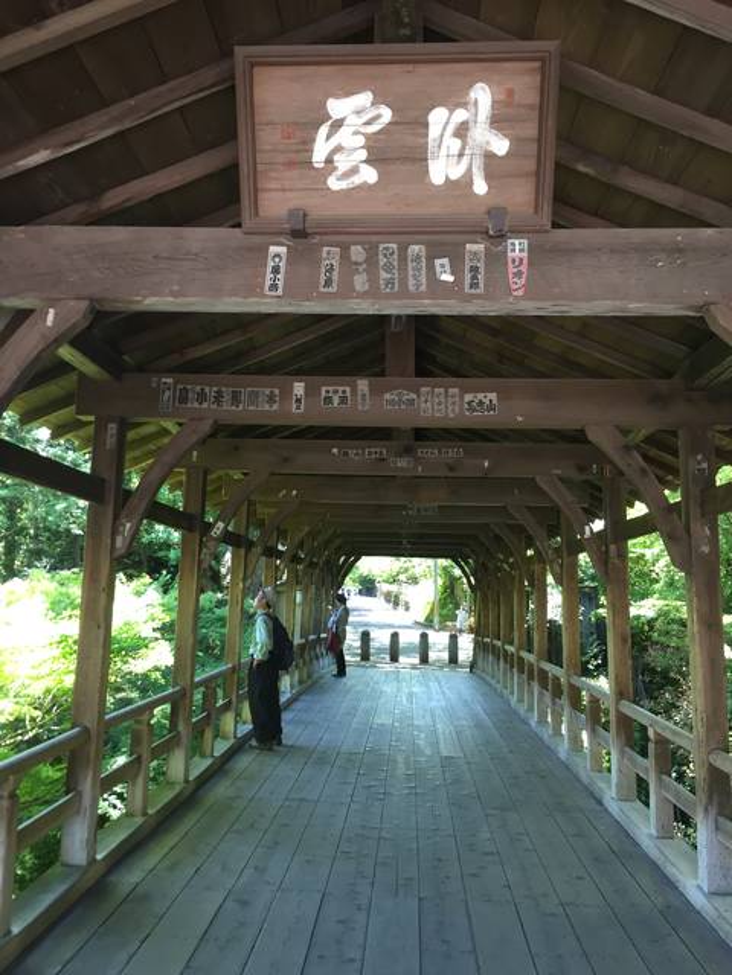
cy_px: 488
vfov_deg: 61.7
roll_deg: -0.4
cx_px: 366
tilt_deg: +9.4
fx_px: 818
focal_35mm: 29
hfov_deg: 48.2
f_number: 2.2
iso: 32
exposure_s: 1/30
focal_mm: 4.15
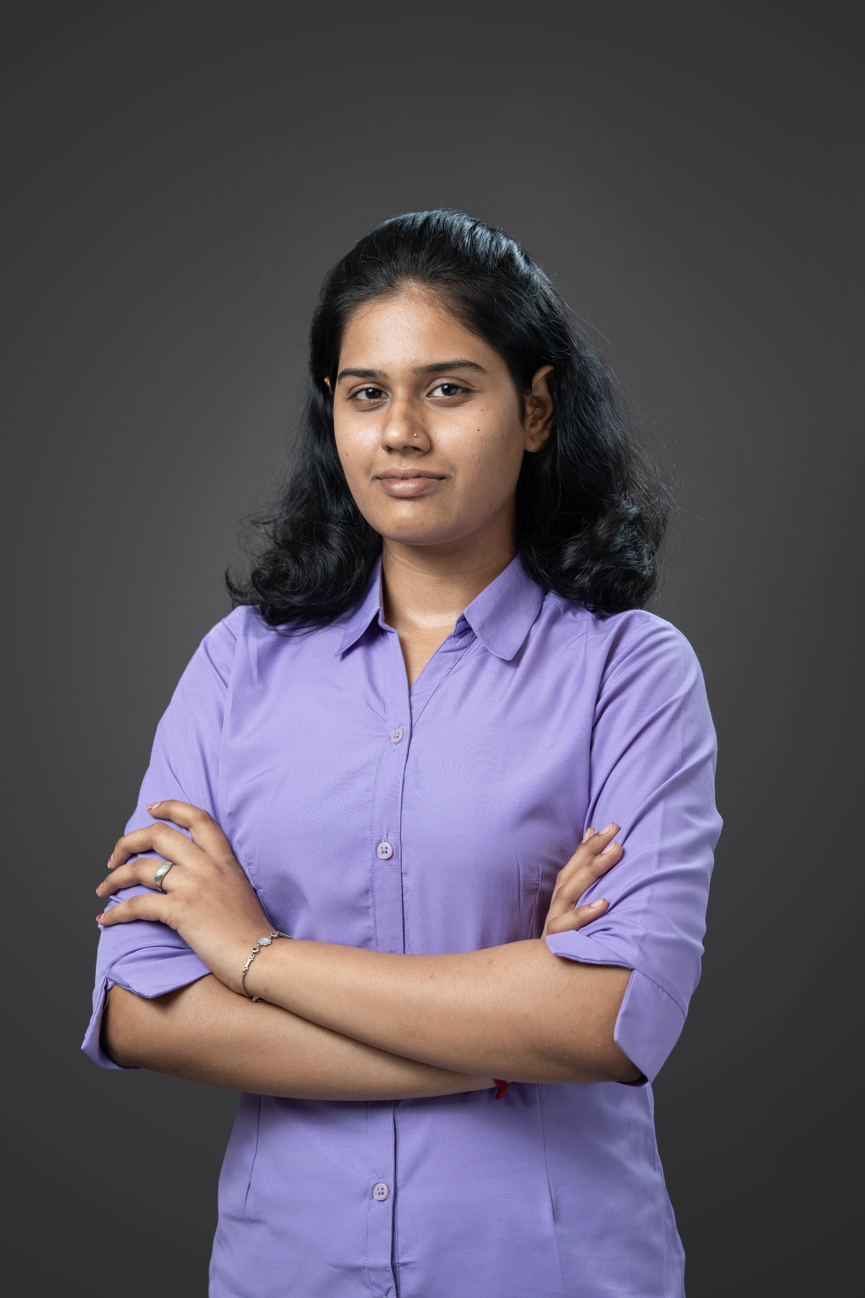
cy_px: 649
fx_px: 3063
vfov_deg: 23.9
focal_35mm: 85
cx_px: 432
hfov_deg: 16.1
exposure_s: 1/200
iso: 250
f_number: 4.5
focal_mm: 85
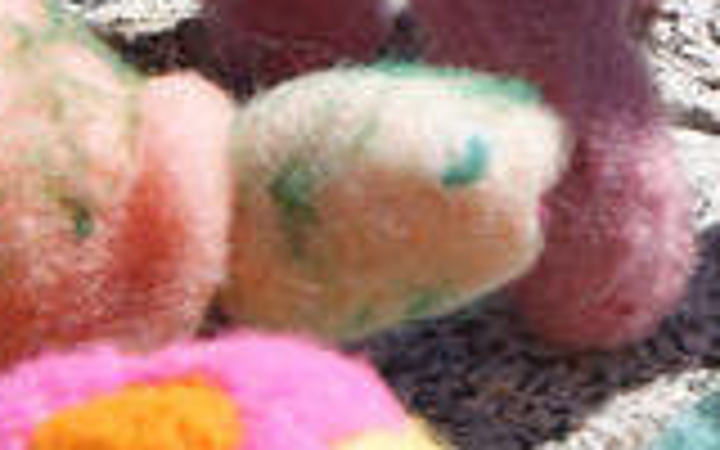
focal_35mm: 488
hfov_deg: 4.3
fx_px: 9576
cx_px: 1192
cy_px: 155
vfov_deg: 2.7
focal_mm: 50
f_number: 13
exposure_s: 1/125
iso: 100
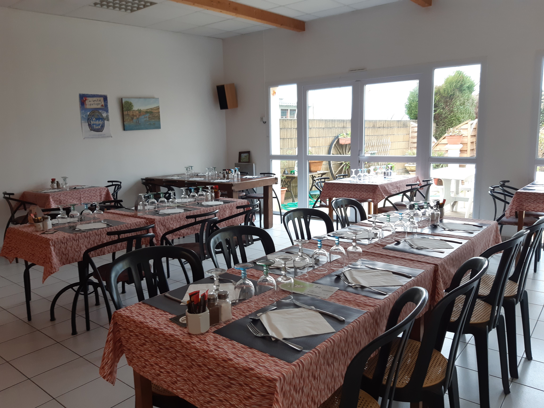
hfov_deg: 67.3
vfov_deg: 53.1
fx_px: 409
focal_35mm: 26
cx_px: 272
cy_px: 204
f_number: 1.7
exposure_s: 1/50
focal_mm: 3.92
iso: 64
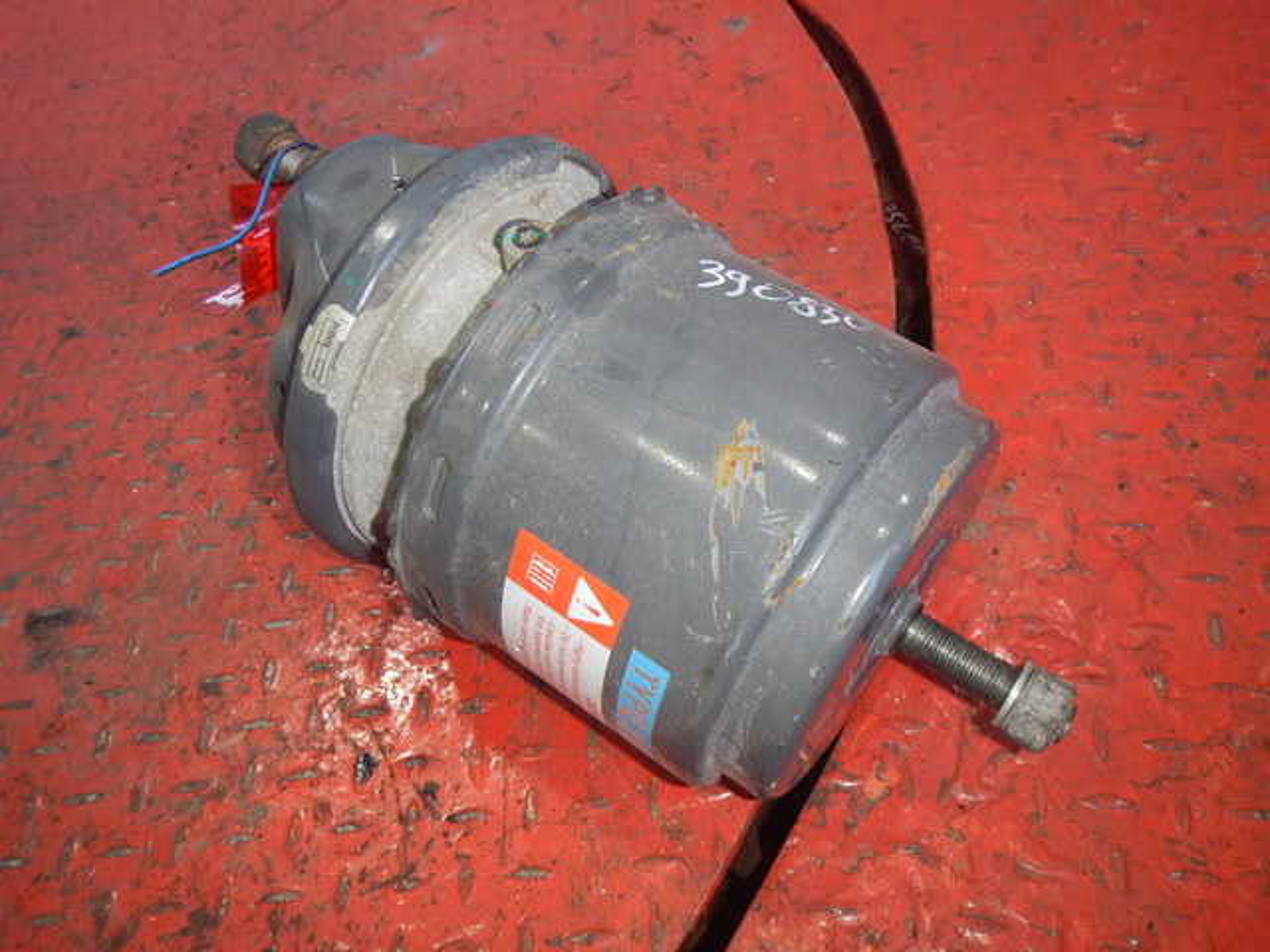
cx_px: 635
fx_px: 1027
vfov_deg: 49.7
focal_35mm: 28
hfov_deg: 63.4
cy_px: 476
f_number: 3.9
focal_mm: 5
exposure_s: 1/30
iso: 200
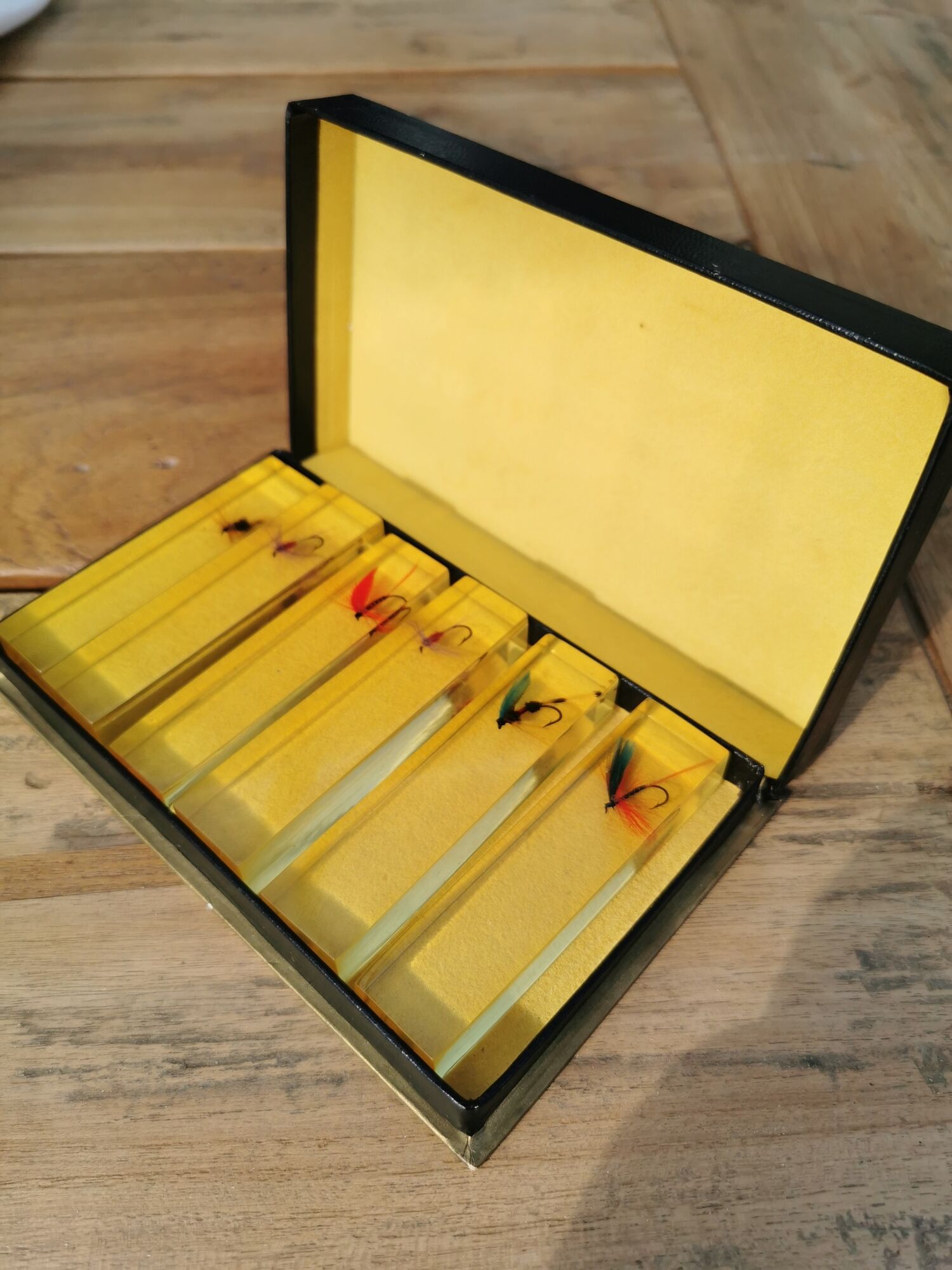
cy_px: 635
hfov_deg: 51.4
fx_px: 990
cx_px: 476
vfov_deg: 65.3
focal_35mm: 27
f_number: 1.8
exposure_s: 1/898
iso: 50
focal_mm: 5.58
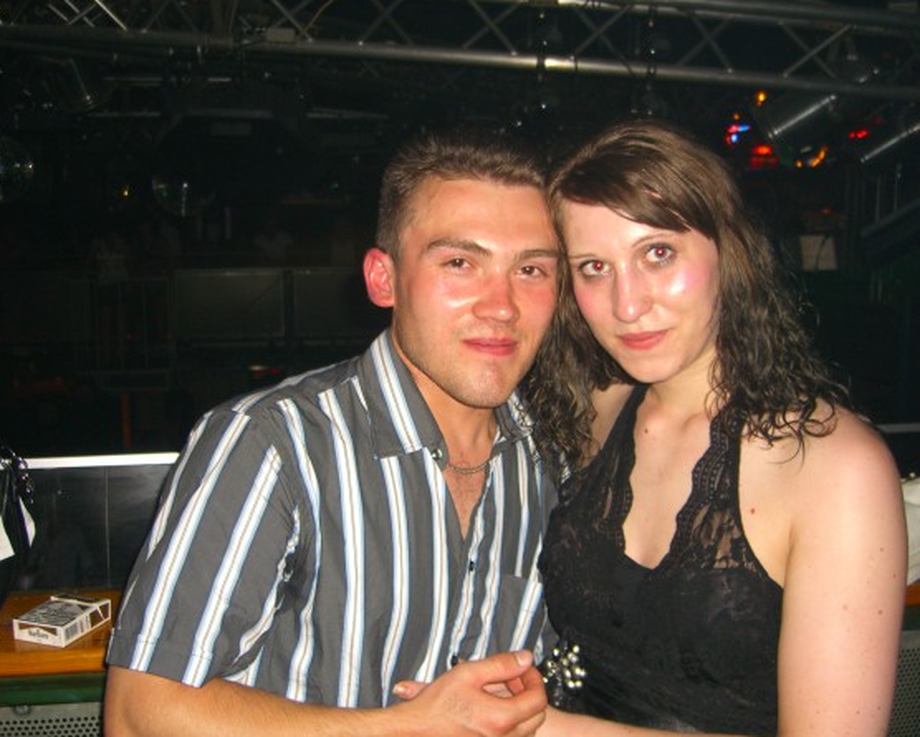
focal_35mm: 40
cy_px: 371
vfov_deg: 37.3
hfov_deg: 45.8
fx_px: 1089
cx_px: 463
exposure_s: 1/60
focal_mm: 7.9
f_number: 2.8
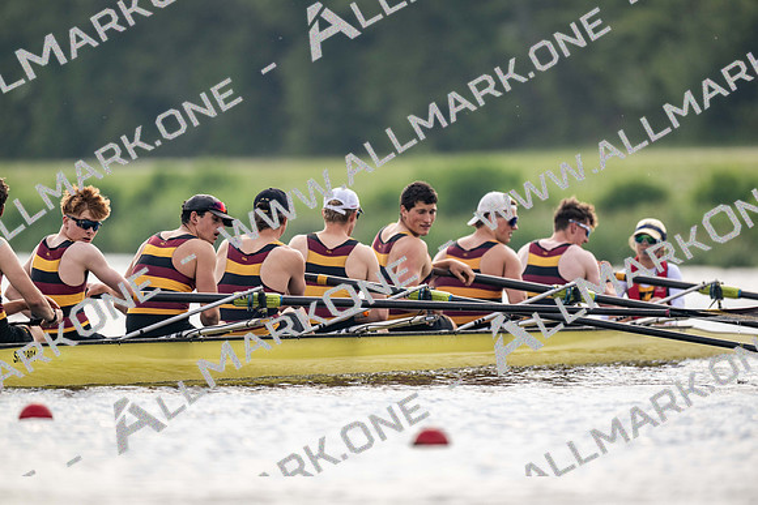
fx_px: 12636
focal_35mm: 600
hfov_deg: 3.4
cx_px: 379
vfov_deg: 2.3
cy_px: 252
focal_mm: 600
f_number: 4
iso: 400
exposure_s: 1/2500
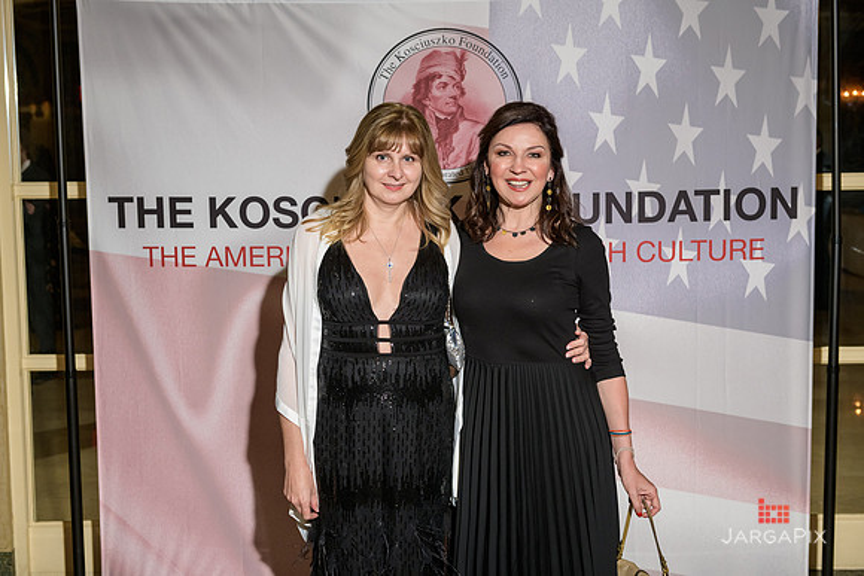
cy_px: 288
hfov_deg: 39.6
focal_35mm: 50
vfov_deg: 27.0
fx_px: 1200
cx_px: 432
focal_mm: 50
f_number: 5
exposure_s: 1/100
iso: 800
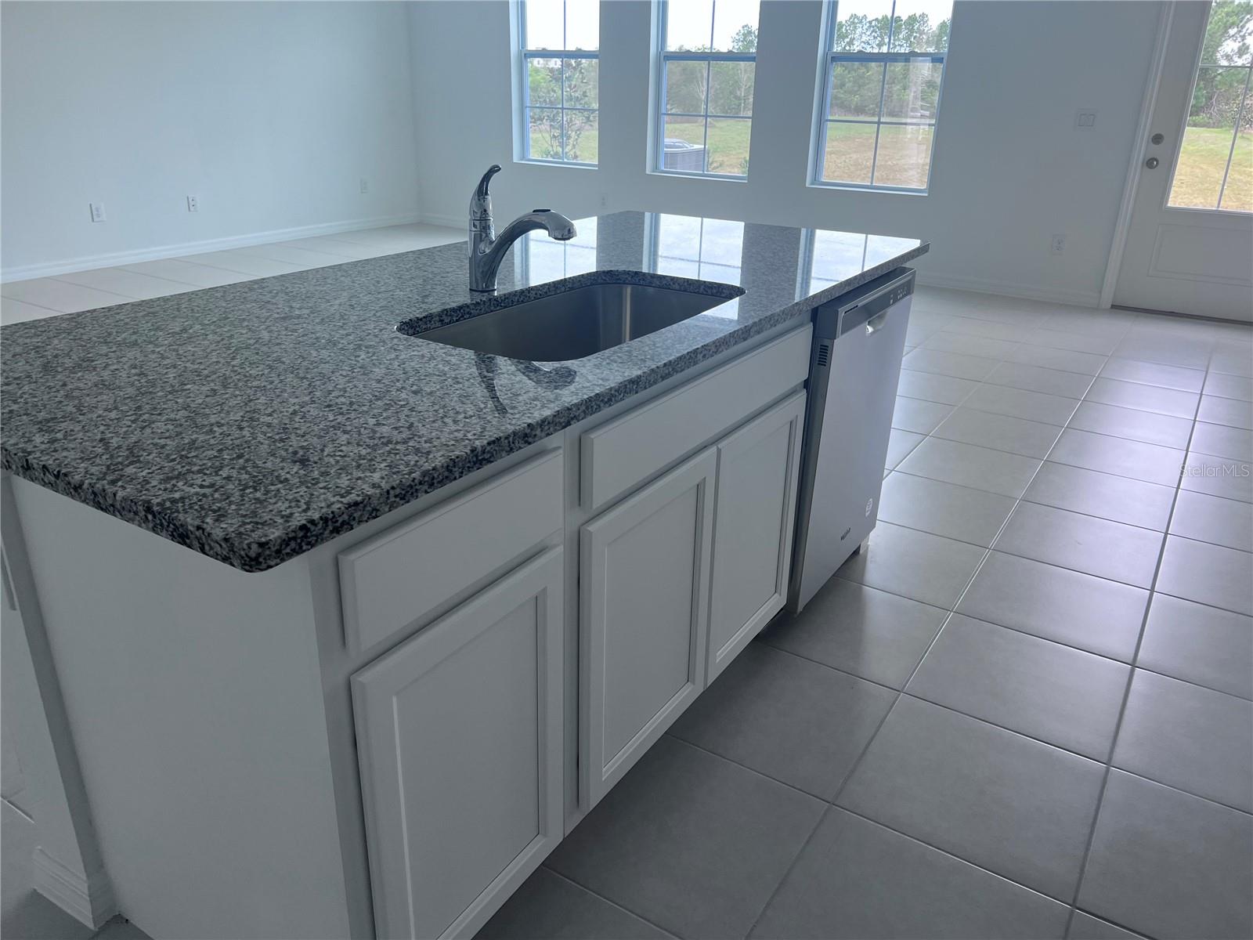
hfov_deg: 67.3
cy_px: 470
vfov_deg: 53.1
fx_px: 941
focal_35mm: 26
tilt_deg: -19.7
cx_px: 626
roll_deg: +0.5
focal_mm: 5.7
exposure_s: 1/163
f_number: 1.5
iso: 40
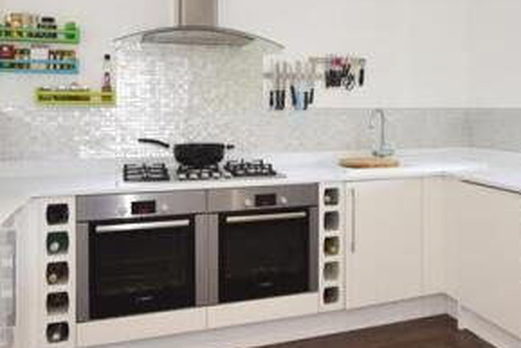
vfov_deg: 38.2
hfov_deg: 54.7
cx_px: 346
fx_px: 492
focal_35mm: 34
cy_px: 100
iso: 200
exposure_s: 1/20
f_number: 5
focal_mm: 10
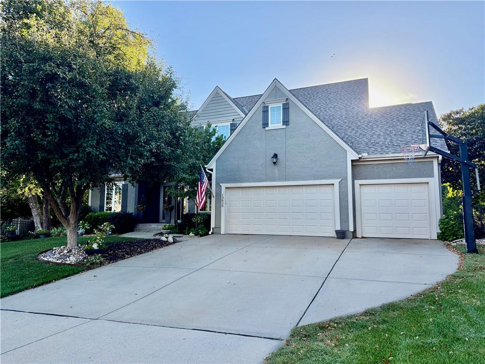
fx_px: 336
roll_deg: +0.3
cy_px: 182
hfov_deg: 71.6
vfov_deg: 56.8
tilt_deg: +5.5
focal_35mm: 24
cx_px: 242
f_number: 1.78
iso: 100
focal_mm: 6.76
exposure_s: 1/1060
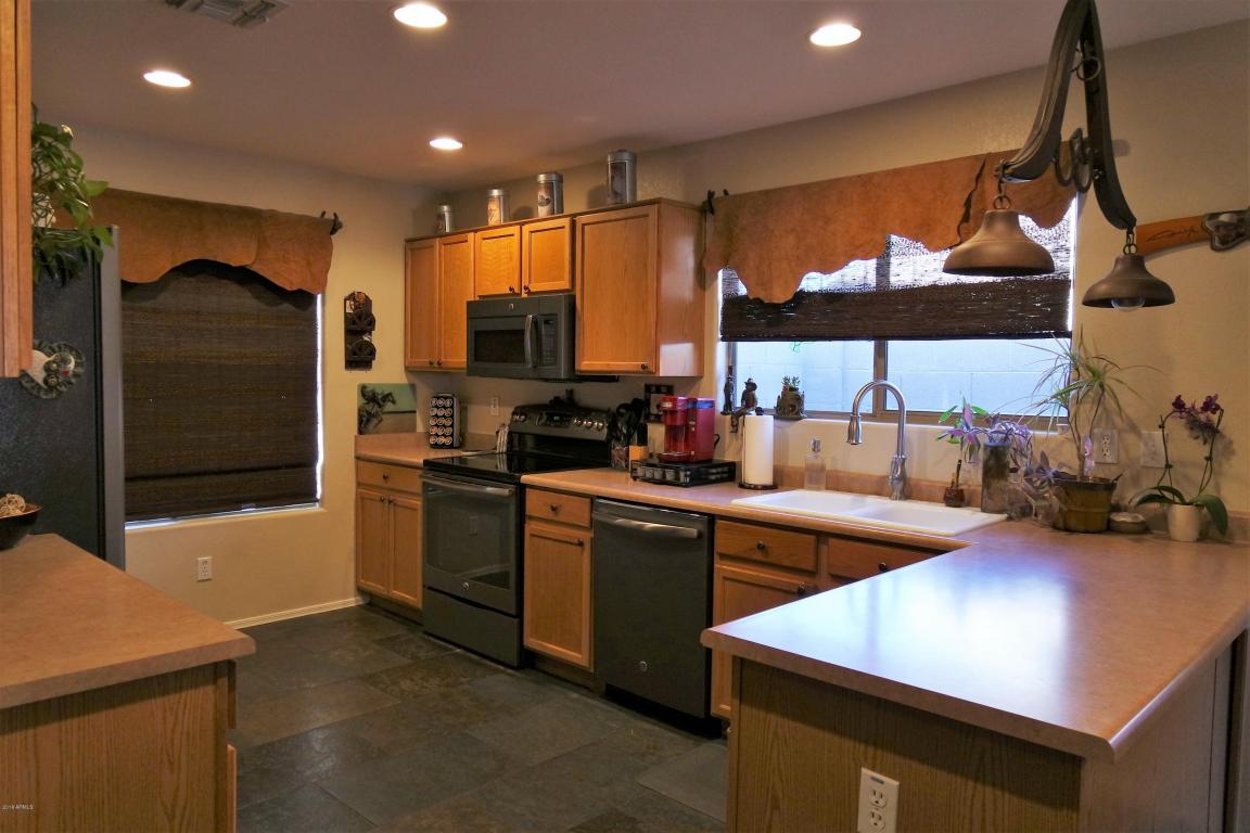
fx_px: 833
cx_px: 625
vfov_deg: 53.1
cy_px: 416
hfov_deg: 73.7
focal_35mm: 24
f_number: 3.5
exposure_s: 1/30
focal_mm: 9
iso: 400
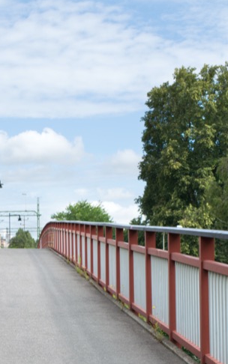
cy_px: 247
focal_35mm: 88
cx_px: 9
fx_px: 874
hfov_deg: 14.7
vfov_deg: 23.4
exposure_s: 1/320
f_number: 9
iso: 200
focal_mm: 28
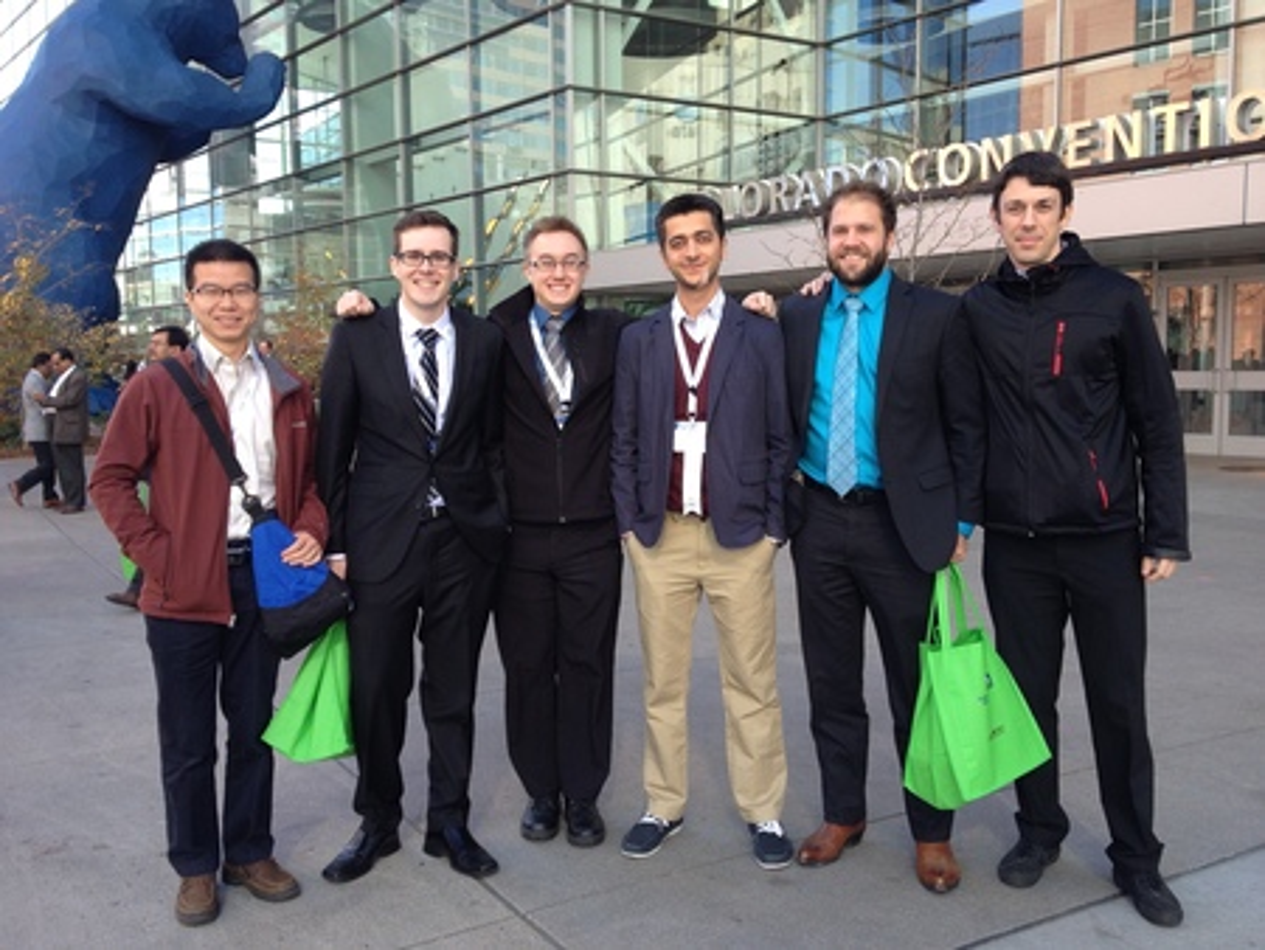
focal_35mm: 35
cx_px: 632
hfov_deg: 52.6
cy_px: 475
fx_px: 1280
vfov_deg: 40.7
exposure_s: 1/126
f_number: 2.4
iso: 50
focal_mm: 4.28
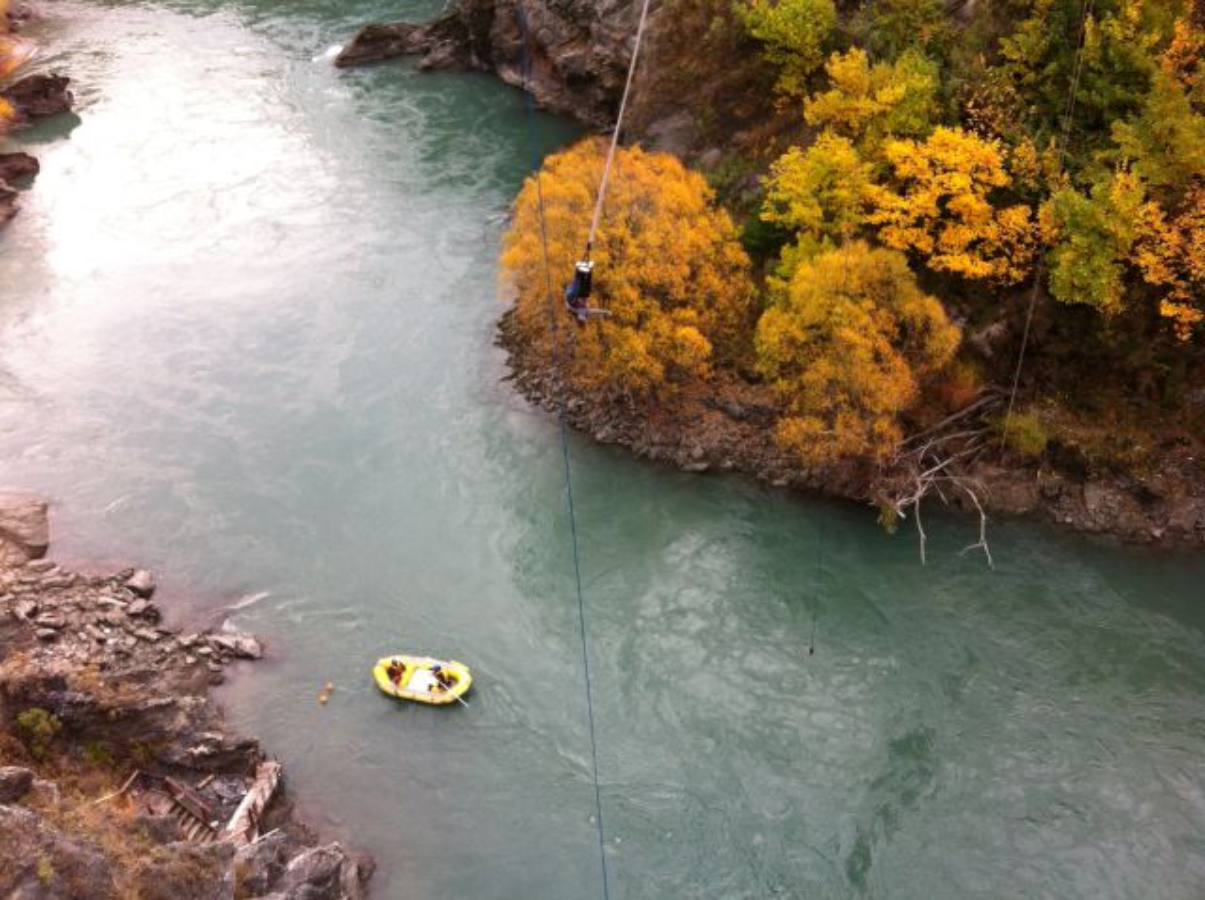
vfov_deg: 40.6
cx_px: 602
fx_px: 1217
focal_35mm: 35
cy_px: 450
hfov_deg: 52.7
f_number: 2.8
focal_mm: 3.85
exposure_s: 1/120
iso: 80
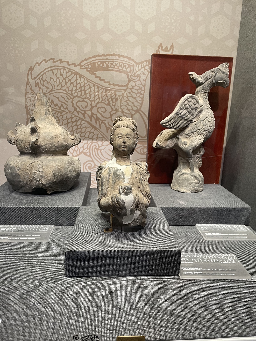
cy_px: 170
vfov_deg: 67.3
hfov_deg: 53.1
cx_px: 128
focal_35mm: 26
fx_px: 256
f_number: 1.6
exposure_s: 1/60
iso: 125
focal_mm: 4.2
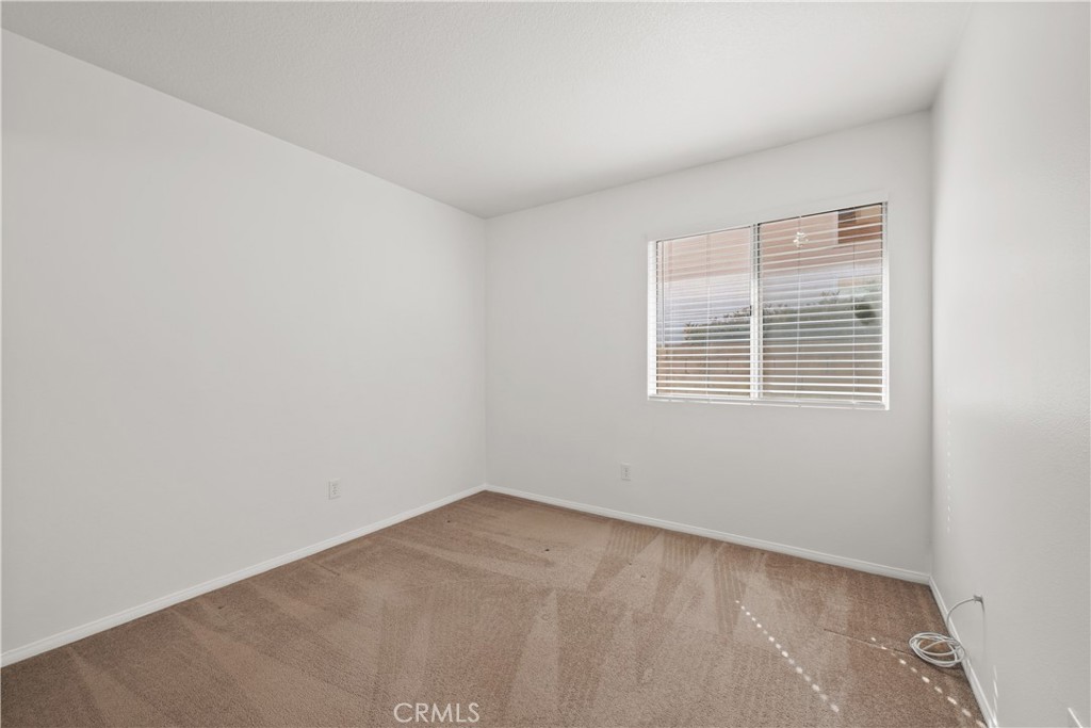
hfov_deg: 104.2
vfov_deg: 81.2
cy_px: 364
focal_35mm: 14
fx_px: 424
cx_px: 546
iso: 100
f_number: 9
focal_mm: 14
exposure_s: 1/8
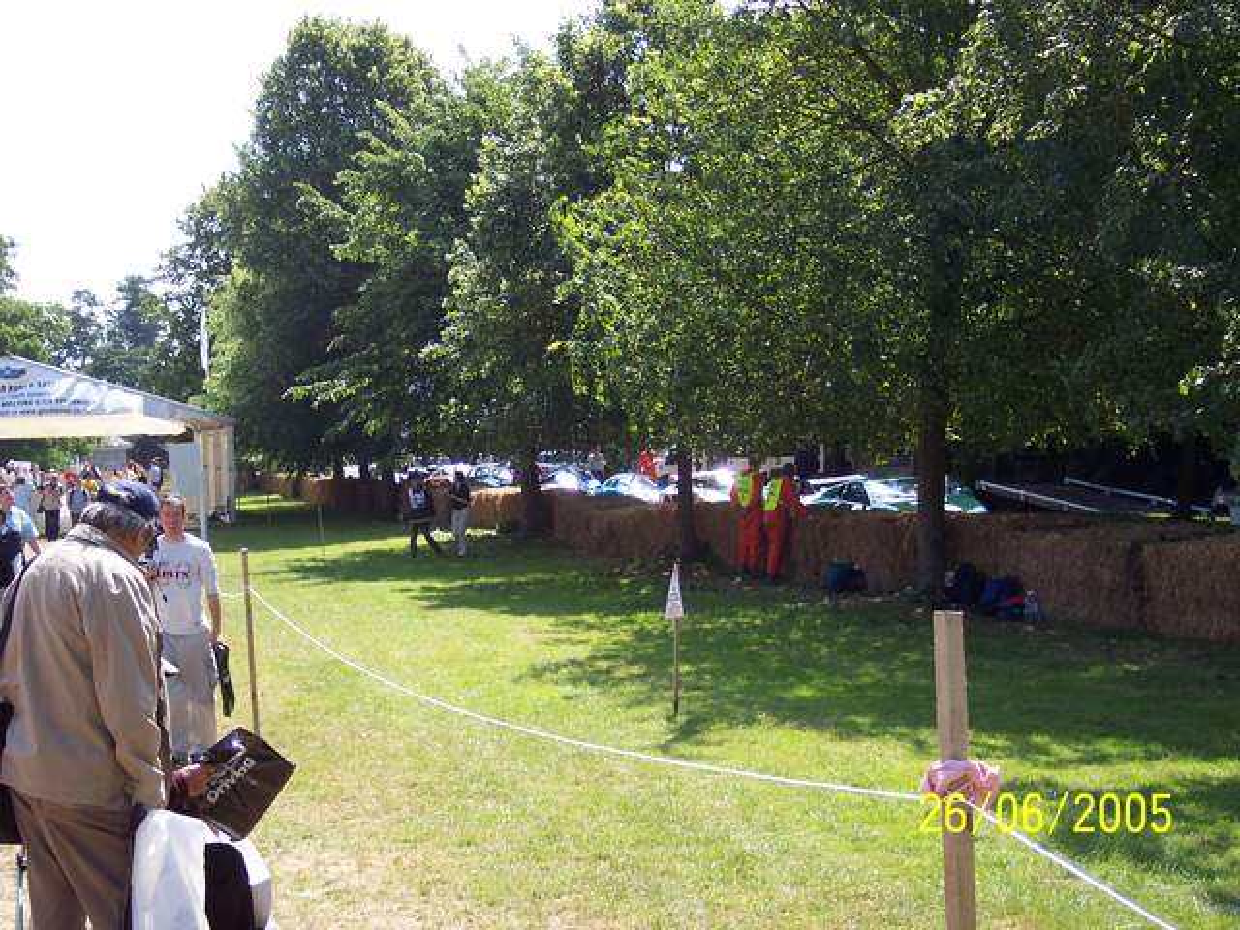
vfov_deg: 28.6
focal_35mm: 51
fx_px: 1827
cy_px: 465
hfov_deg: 37.5
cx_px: 620
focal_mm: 10.7
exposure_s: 1/700
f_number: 3.4
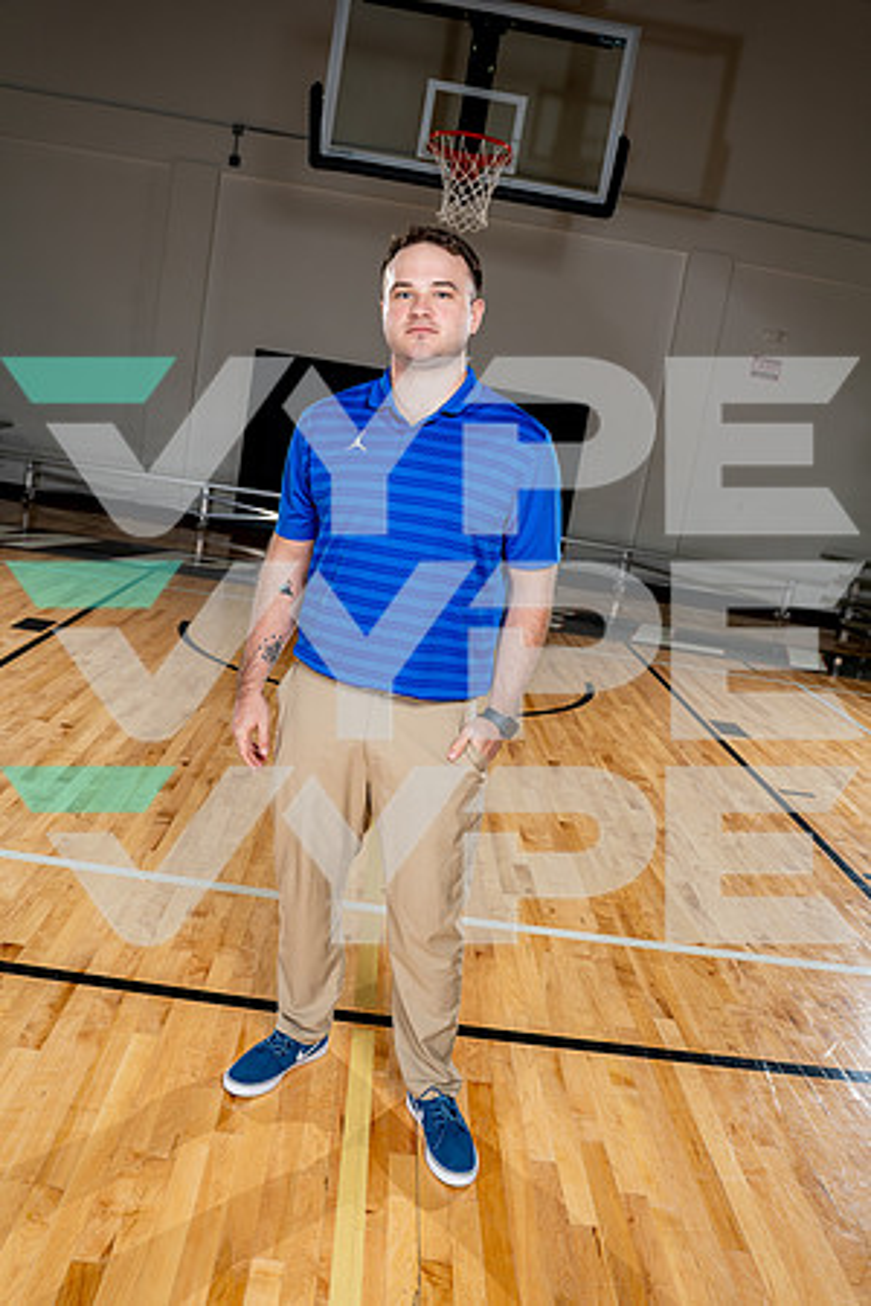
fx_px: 1052
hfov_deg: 45.0
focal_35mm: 29
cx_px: 436
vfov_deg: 63.7
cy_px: 653
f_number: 5.6
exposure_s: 1/250
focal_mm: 29
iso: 200
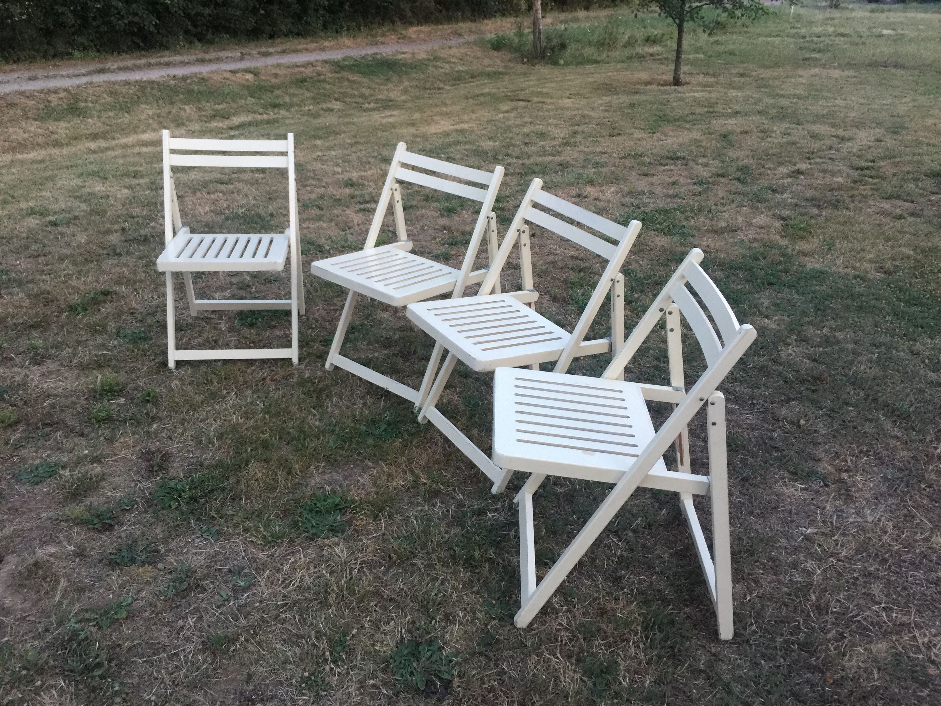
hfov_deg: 61.7
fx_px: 788
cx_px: 470
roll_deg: +0.3
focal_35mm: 29
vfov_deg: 48.2
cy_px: 353
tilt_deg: -24.2
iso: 100
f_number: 2.2
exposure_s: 1/17
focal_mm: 4.15
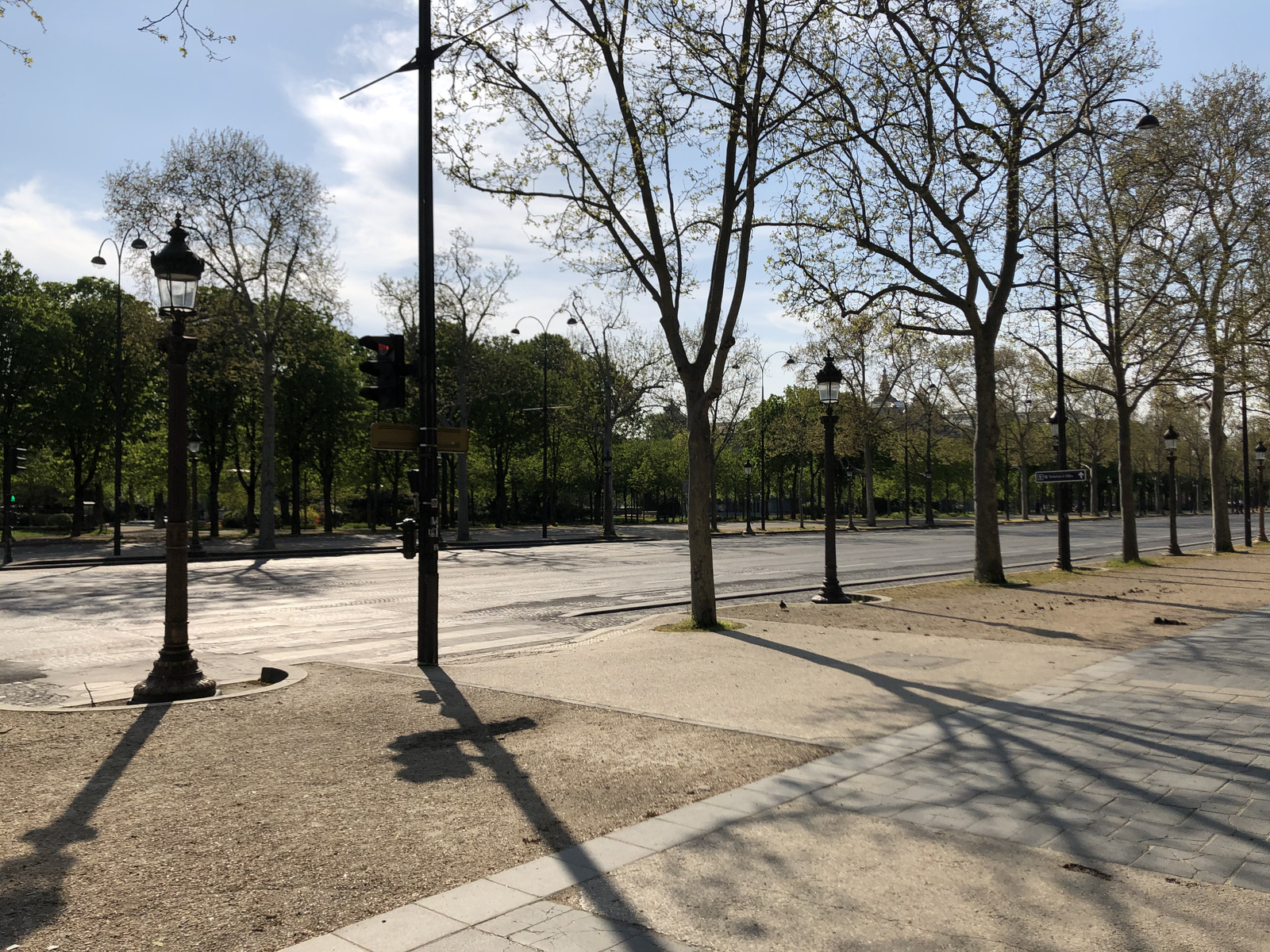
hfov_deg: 63.4
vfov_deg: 49.7
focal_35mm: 28
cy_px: 476
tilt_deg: +1.5
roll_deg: +0.8
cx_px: 635
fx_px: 1027
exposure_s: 1/4425
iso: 20
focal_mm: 4
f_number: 1.8
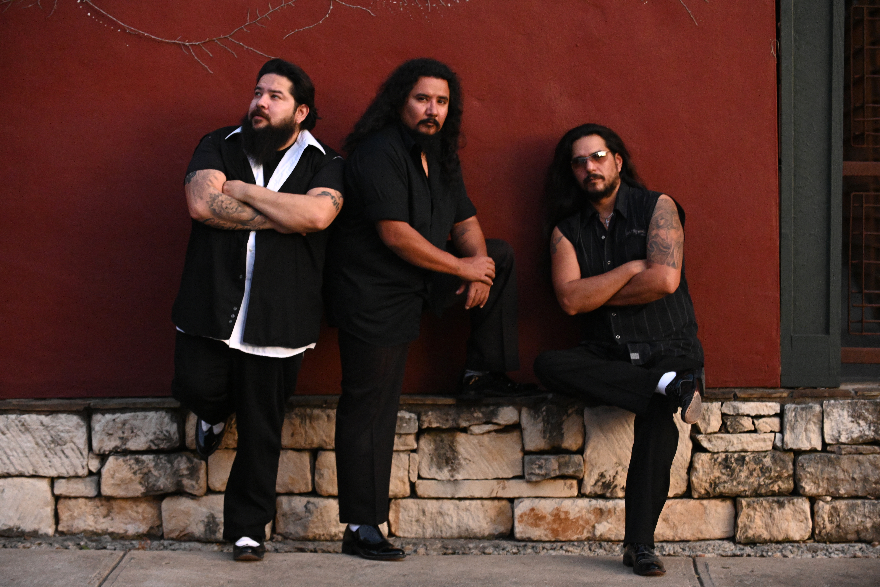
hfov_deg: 17.6
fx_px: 2835
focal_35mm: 116
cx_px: 440
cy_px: 294
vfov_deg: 11.8
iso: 6400
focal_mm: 116
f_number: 4.5
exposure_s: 1/80
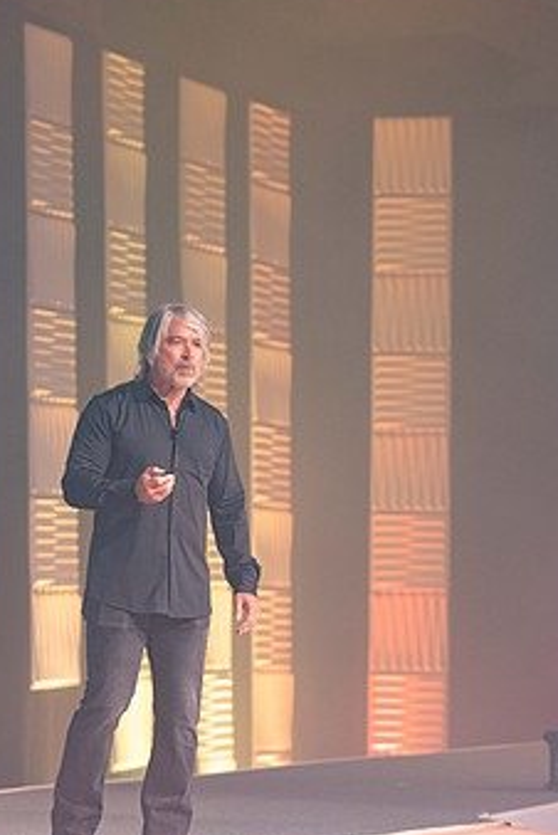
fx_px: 2622
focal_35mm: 113
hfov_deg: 12.1
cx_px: 220
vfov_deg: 18.1
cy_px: 440
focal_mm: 85
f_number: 2.8
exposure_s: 1/200
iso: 1000
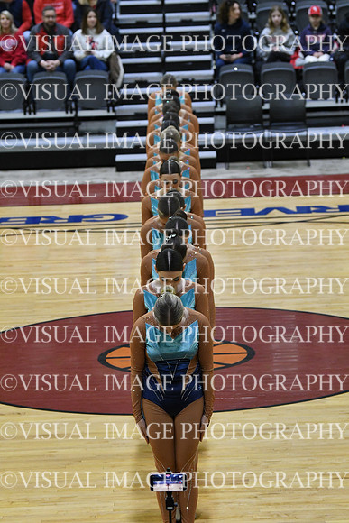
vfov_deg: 13.4
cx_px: 174
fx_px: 2223
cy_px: 262
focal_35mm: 153
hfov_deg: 9.0
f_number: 4
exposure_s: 1/500
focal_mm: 102
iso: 5000
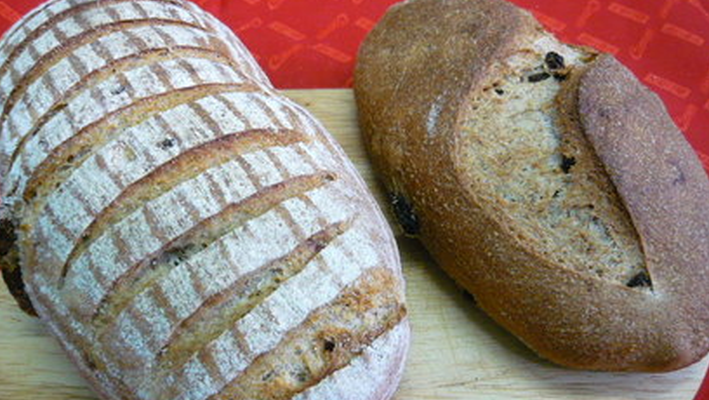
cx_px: 348
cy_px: 192
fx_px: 696
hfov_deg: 54.0
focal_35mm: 37
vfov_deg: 32.0
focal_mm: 5.5
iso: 400
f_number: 2.8
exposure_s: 1/30
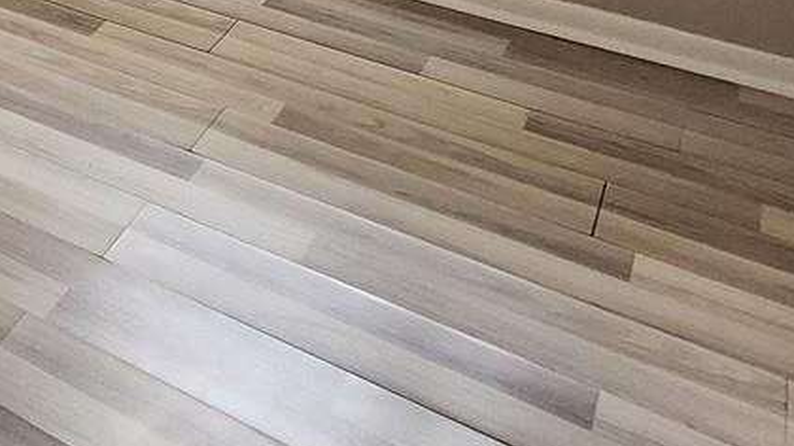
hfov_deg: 30.3
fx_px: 1137
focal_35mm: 54
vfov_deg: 16.9
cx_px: -244
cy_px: -431
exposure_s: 1/60
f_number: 2.2
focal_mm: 1.74
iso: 400
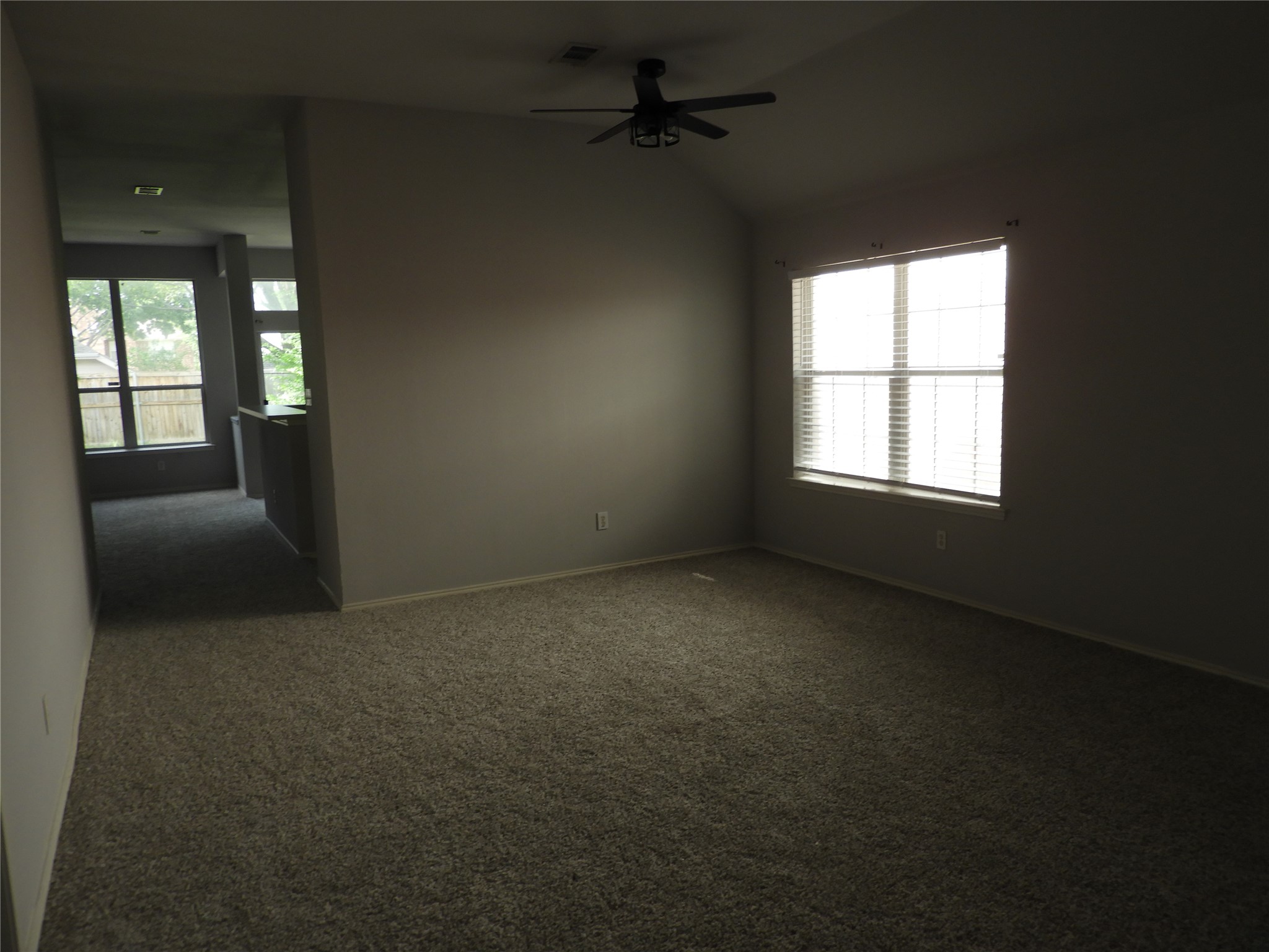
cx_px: 634
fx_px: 880
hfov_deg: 71.6
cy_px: 476
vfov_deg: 56.8
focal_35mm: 24
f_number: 3.3
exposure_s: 1/60
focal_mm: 4.3
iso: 100
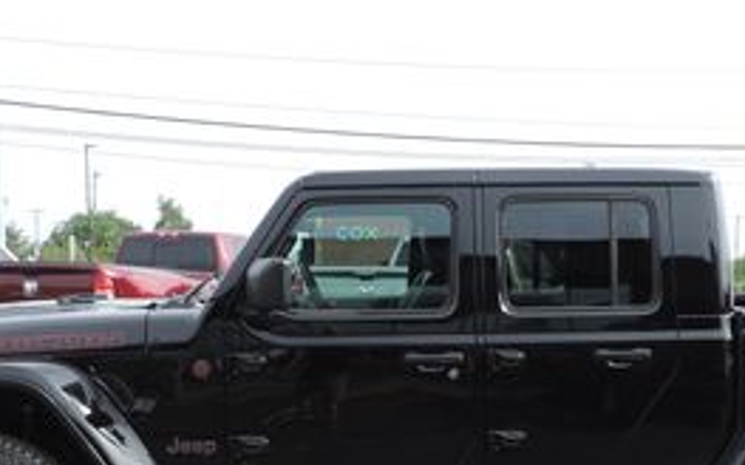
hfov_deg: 32.7
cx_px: 496
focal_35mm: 62
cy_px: 428
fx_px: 1258
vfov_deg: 20.5
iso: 80
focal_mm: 4.3
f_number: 3
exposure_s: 1/400
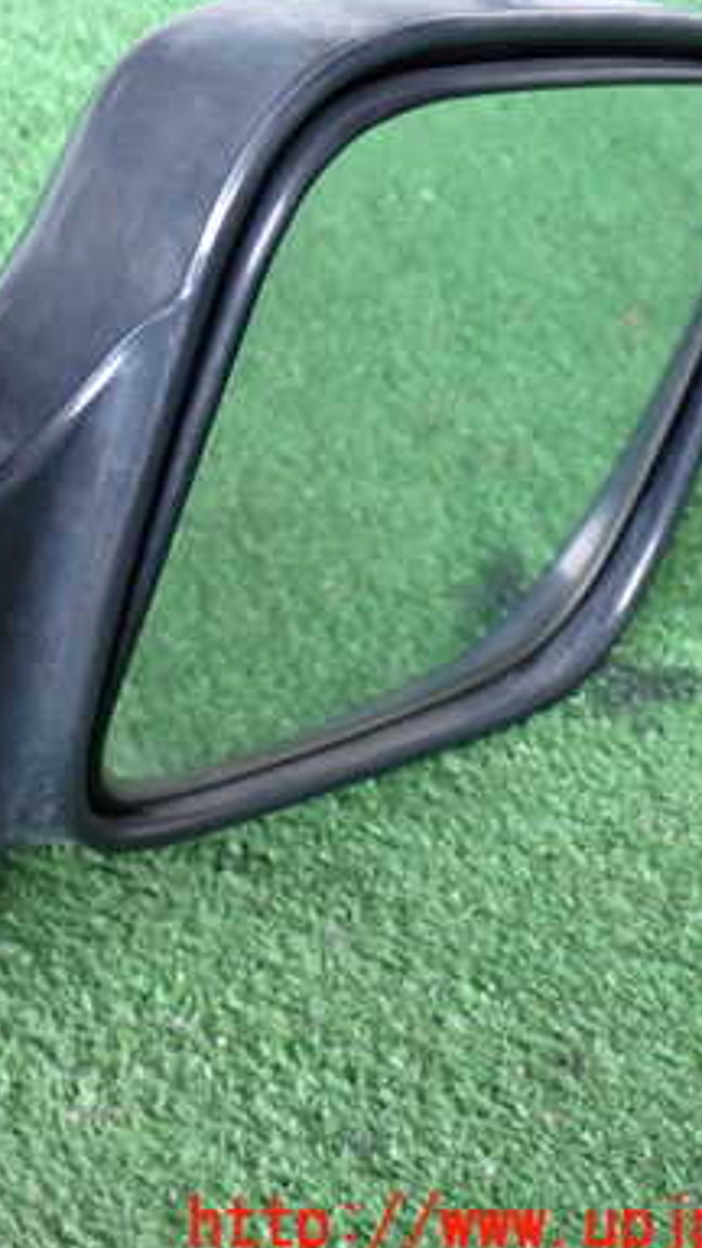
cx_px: -52
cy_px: 536
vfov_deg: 26.5
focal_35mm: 80
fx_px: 2647
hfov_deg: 14.8
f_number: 3.1
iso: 500
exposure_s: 1/50
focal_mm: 8.4
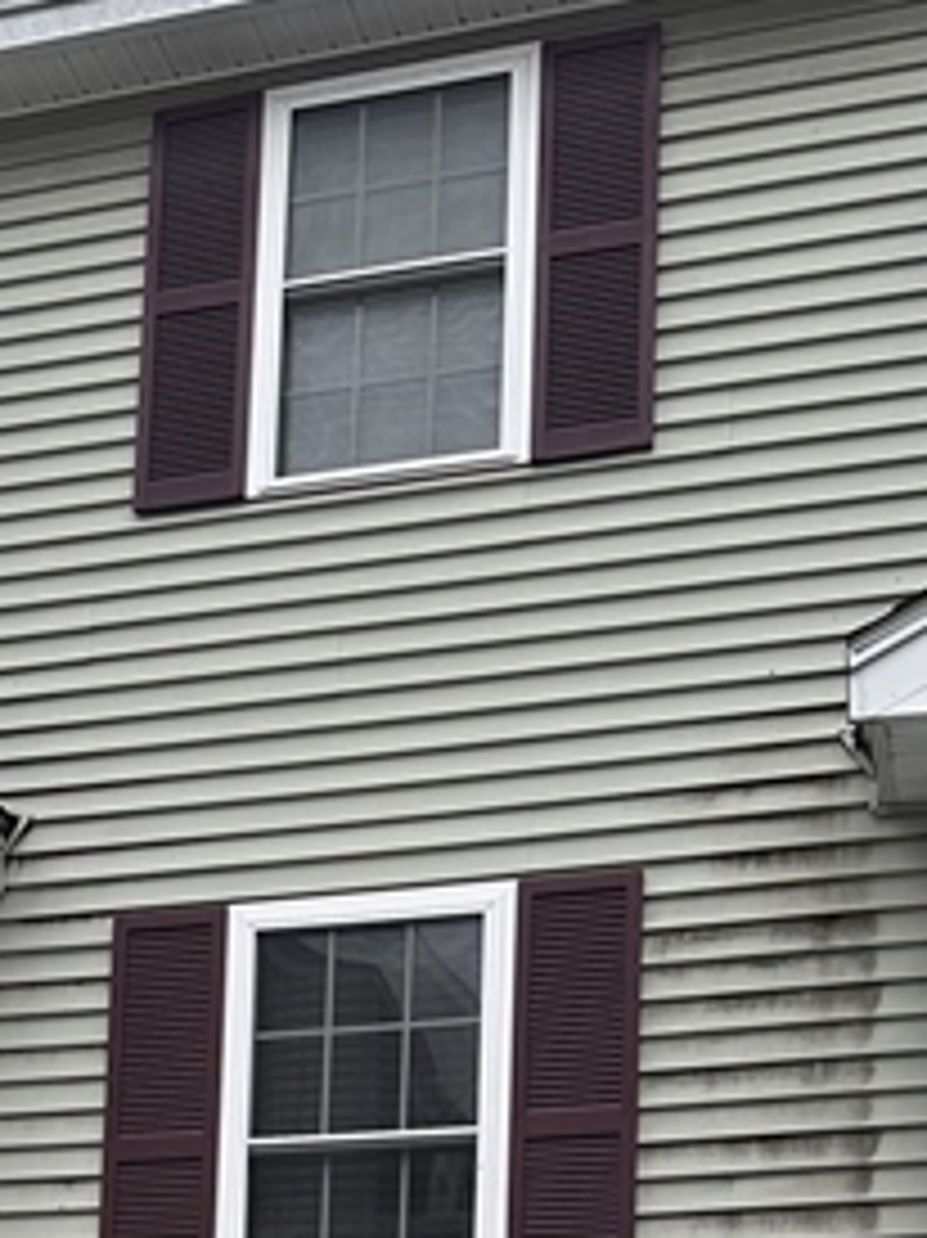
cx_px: 297
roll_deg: -2.4
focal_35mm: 67
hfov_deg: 21.8
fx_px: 2394
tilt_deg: +8.5
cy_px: 1580
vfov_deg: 25.3
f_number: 1.78
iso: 80
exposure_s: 1/1227
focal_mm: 6.86
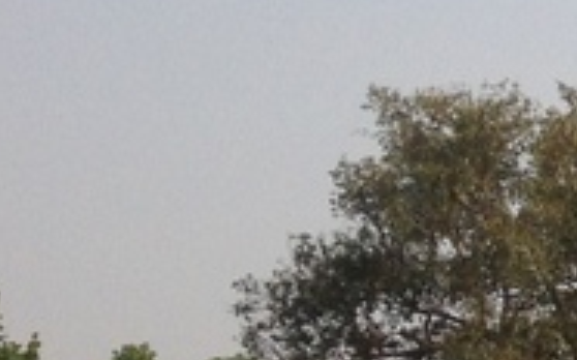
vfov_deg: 5.4
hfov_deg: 7.6
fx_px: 3756
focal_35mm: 239
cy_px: 543
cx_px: 1799
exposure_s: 1/935
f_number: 2.4
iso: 50
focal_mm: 4.28
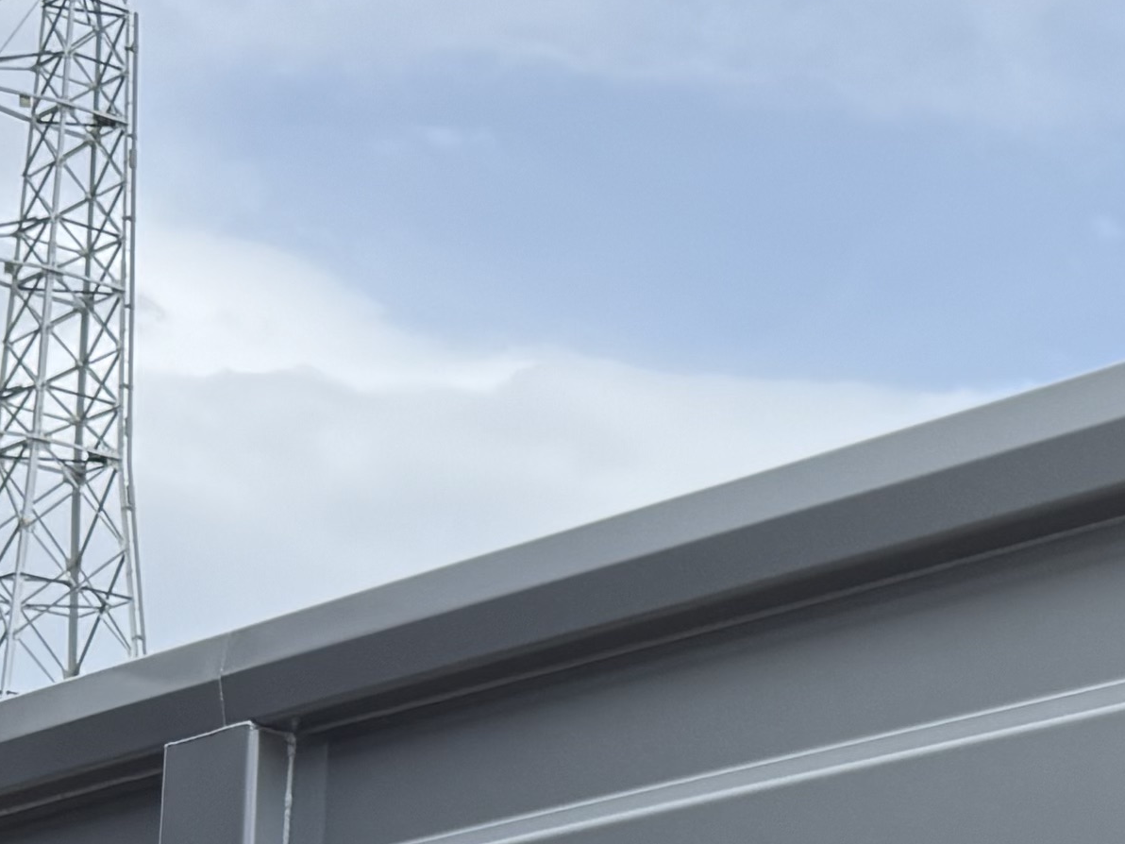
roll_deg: -1.6
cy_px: 1121
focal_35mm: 115
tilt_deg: +6.5
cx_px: 1693
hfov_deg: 15.7
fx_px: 3737
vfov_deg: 12.5
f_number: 1.78
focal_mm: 6.76
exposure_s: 1/5714
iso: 80
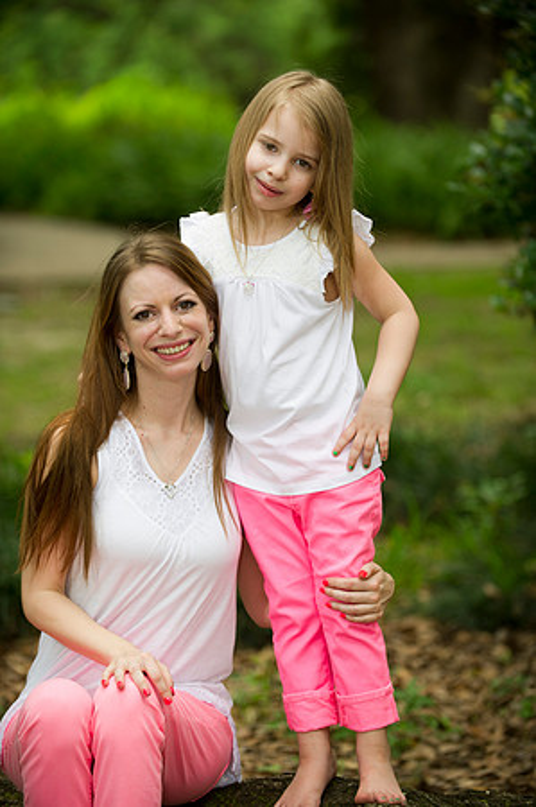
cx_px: 268
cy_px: 404
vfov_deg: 17.7
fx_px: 2596
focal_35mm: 116
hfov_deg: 11.8
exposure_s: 1/250
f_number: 2.8
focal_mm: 116
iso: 200
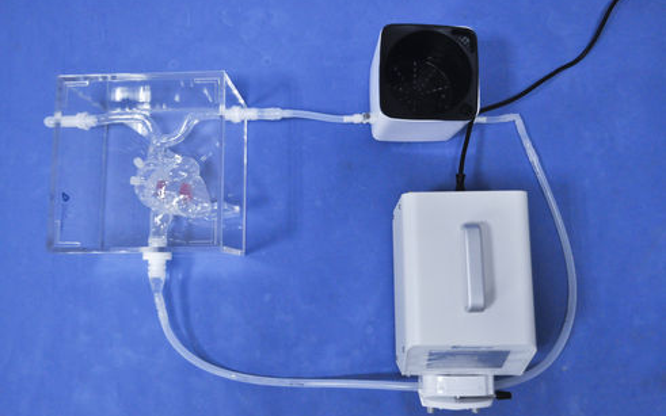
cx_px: 328
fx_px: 508
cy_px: 206
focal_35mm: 28
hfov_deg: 66.5
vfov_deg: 44.6
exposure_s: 1/100
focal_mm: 18
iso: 1600
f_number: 3.5
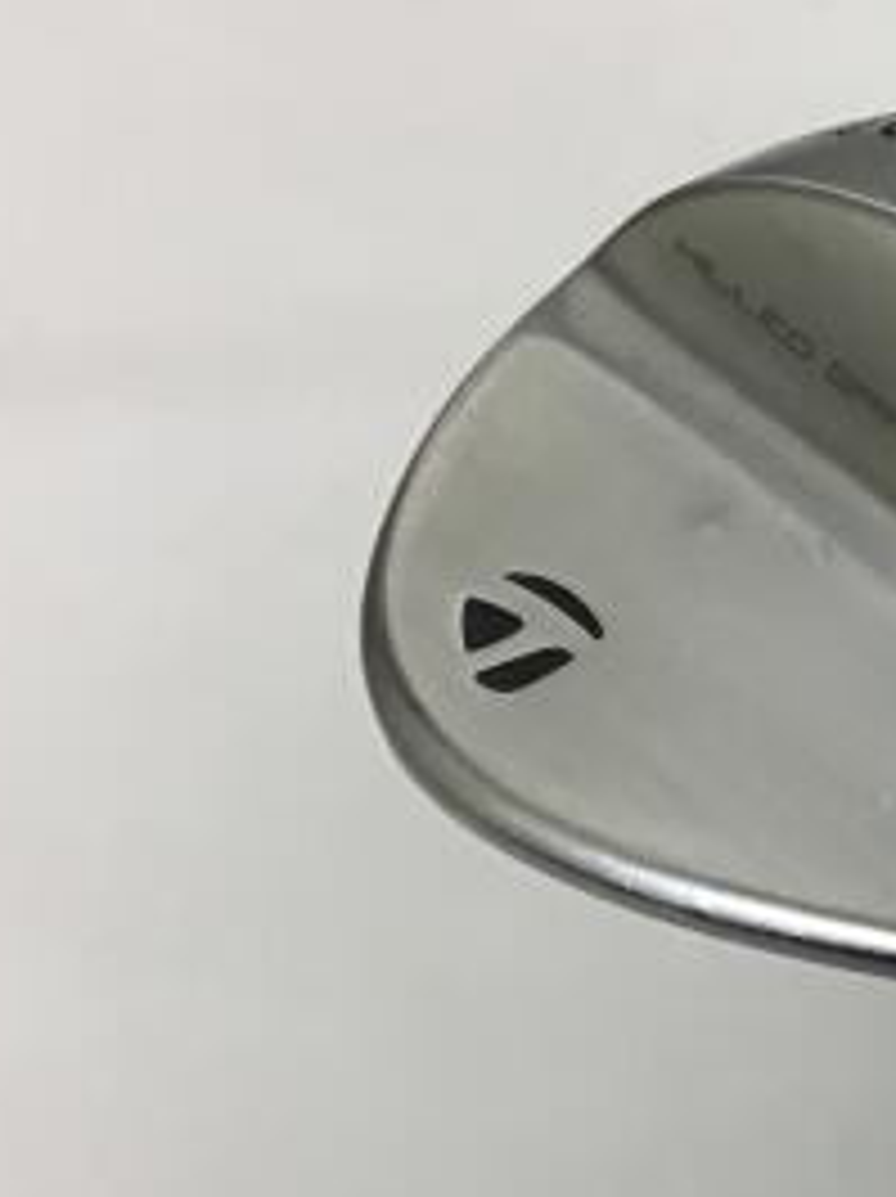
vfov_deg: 23.0
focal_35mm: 84
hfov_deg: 16.8
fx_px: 2904
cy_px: 963
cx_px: 1081
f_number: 2.4
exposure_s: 1/33
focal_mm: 3.3
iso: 125
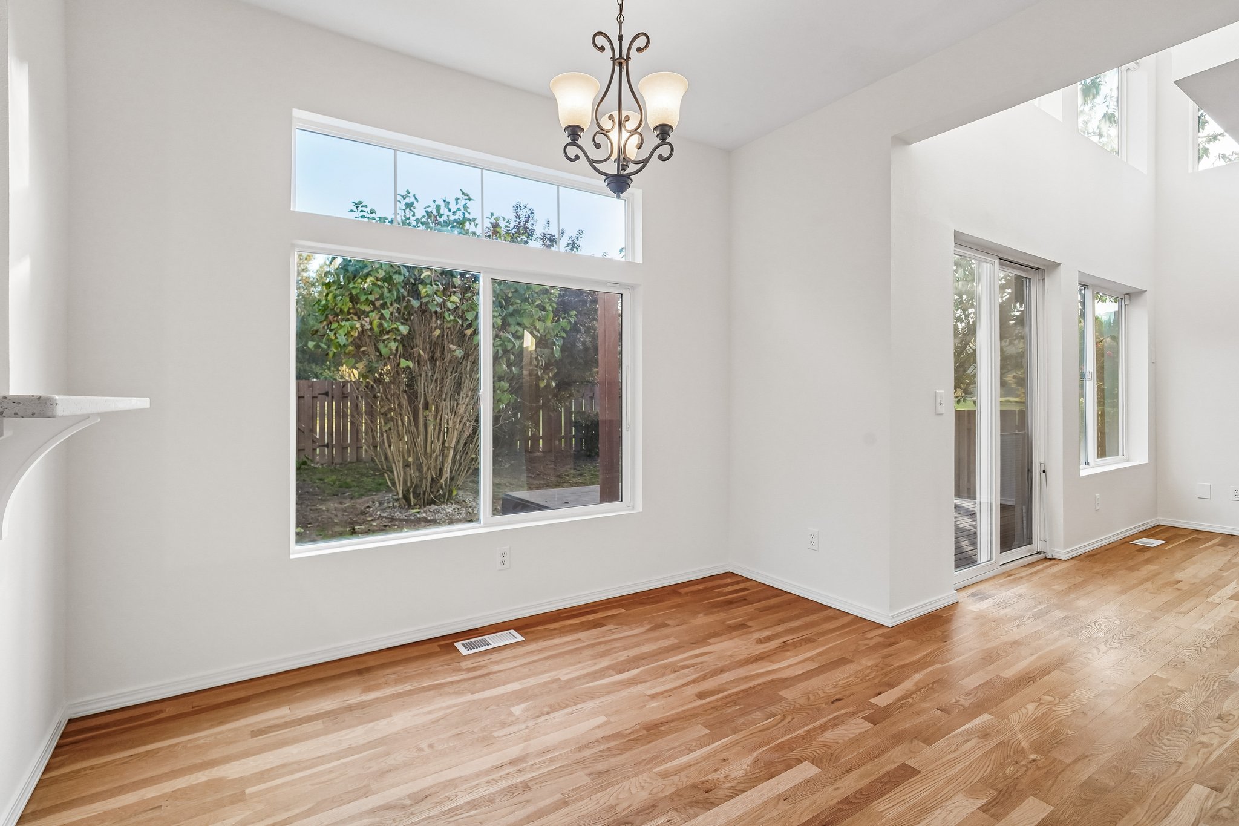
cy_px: 413
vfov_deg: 73.7
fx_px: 551
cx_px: 620
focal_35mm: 16
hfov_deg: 96.7
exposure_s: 1/80
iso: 1600
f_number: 8
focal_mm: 16
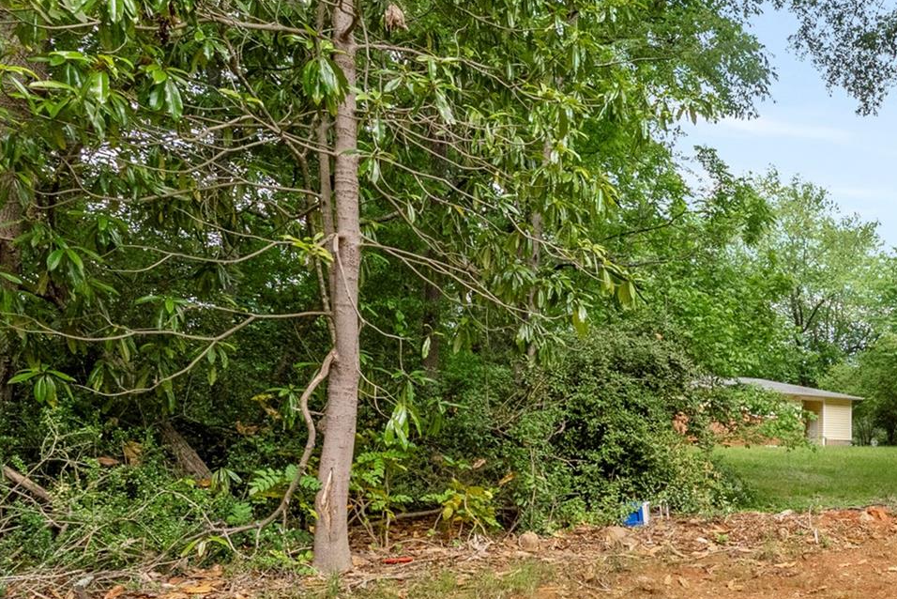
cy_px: 471
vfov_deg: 41.9
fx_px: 748
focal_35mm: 30
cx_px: 878
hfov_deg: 51.0
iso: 2000
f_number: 9
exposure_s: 1/1600
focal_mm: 14
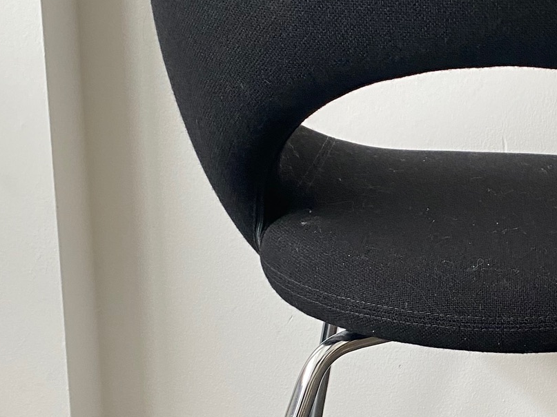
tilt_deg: -12.4
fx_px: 1062
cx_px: 480
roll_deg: -1.4
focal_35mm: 66
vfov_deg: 22.0
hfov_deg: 28.5
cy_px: 315
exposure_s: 1/60
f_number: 1.8
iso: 200
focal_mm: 4.25
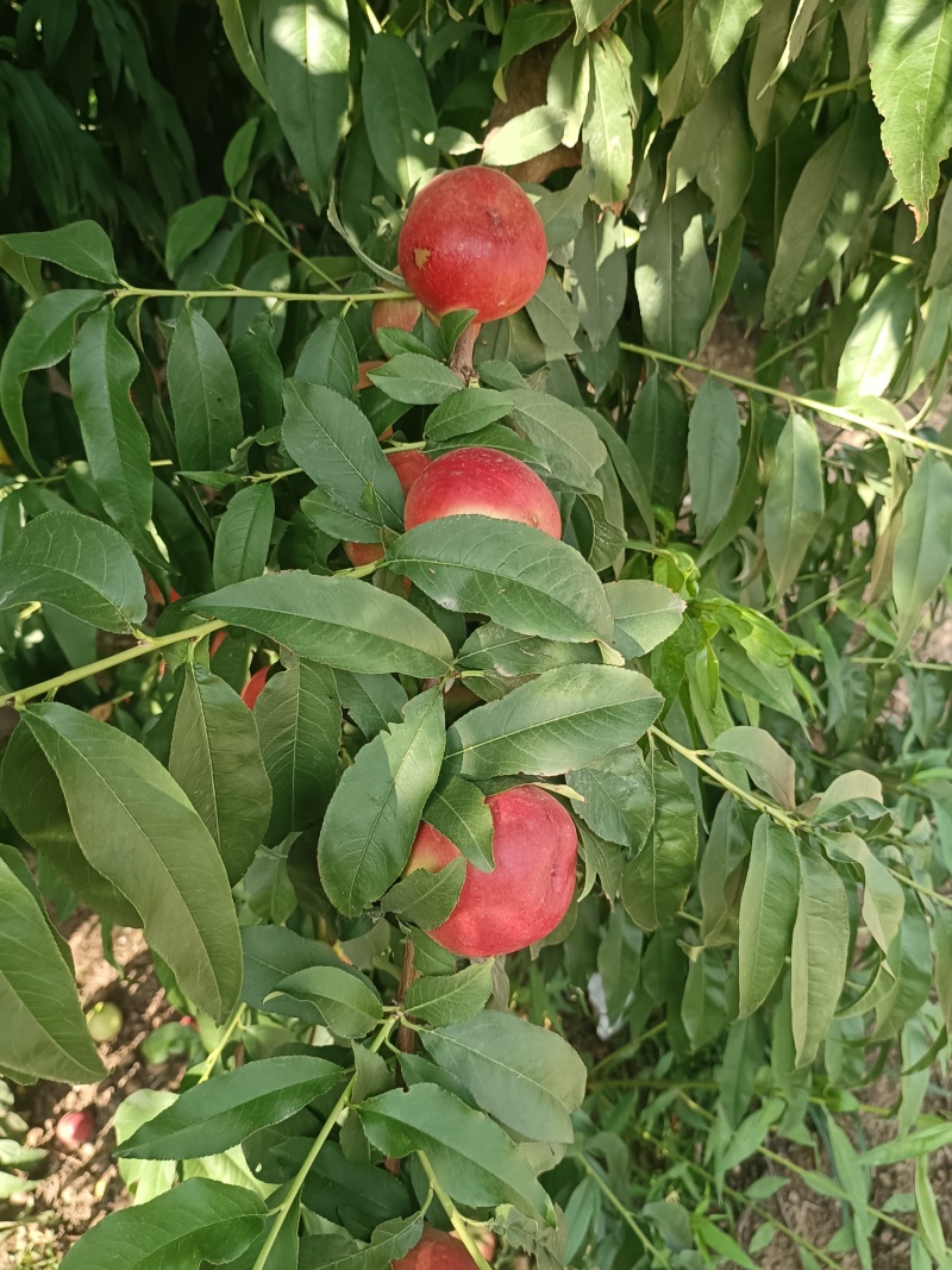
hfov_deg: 51.3
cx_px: 476
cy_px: 635
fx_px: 990
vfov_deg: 65.3
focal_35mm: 27
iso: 168
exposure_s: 1/100
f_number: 1.9
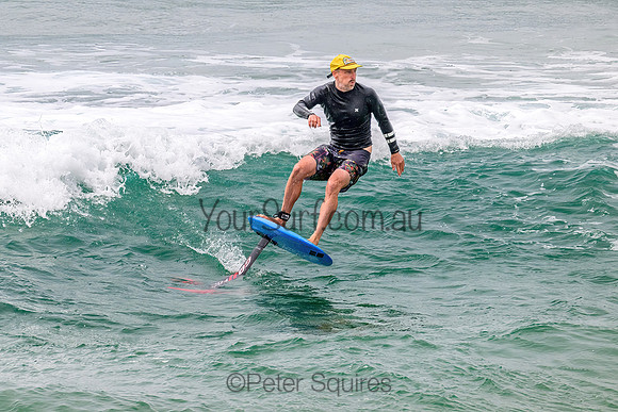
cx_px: 194
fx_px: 13661
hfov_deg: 2.6
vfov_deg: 1.7
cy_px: 146
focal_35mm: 796
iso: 640
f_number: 11
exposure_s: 1/2000
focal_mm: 580
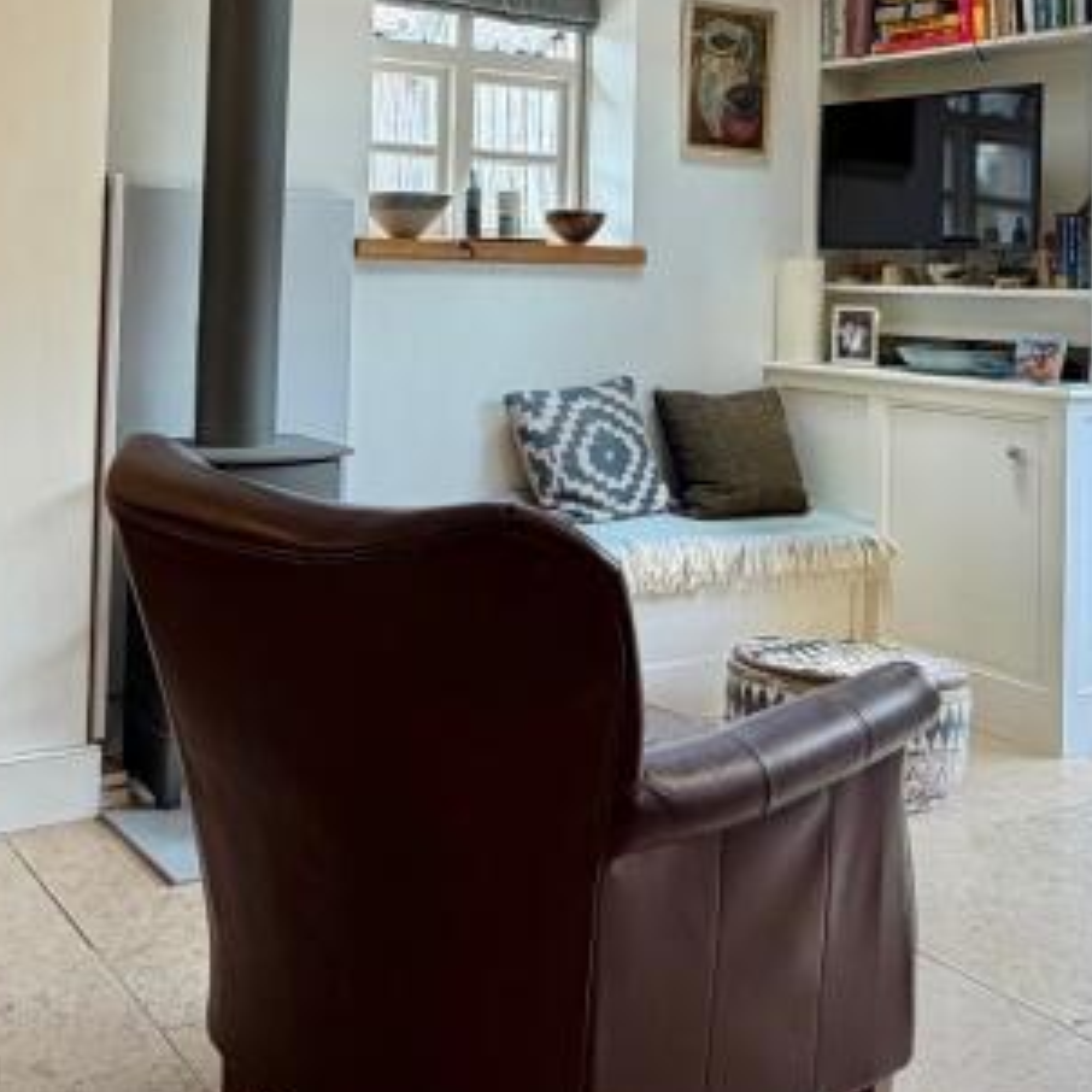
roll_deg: -2.3
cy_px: 217
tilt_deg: +1.5
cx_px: 412
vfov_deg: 38.5
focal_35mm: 42
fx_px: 1499
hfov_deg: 39.8
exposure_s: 1/100
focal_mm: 2.22
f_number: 2.2
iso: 100
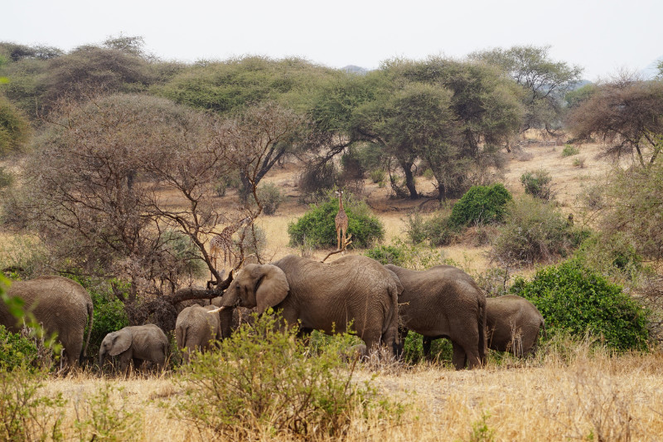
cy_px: 221
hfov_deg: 10.8
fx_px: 3507
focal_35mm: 190
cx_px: 332
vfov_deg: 7.2
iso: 100
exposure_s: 1/200
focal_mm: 127
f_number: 6.3
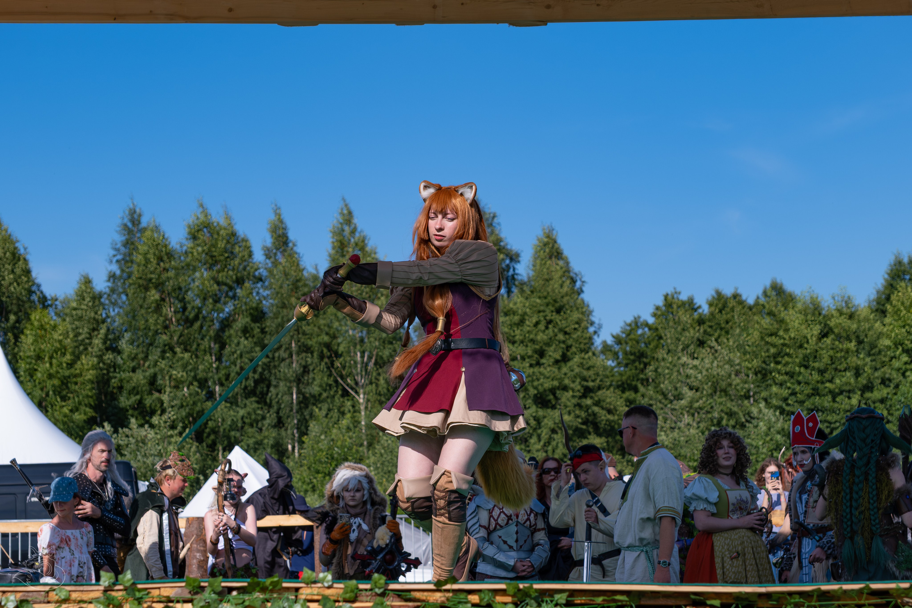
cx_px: 480
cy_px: 350
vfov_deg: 16.4
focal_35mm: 83
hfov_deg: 24.4
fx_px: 2113
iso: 160
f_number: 4
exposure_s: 1/1600
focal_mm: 44.1
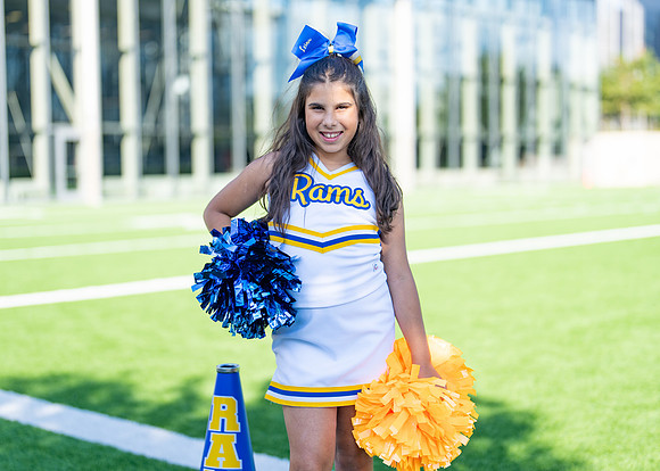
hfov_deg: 33.1
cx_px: 327
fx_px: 1112
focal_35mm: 59
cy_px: 233
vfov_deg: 23.9
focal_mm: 50
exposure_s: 1/3200
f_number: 1.2
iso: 100
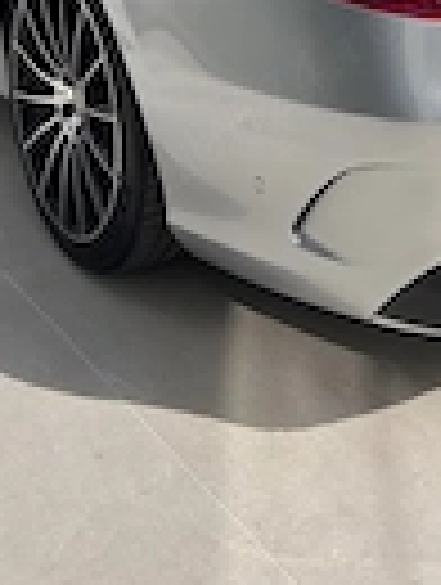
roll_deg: -0.2
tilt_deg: -11.9
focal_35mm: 80
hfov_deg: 18.3
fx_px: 1354
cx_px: 346
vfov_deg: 21.8
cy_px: -184
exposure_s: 1/7463
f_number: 1.5
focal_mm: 5.7
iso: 50
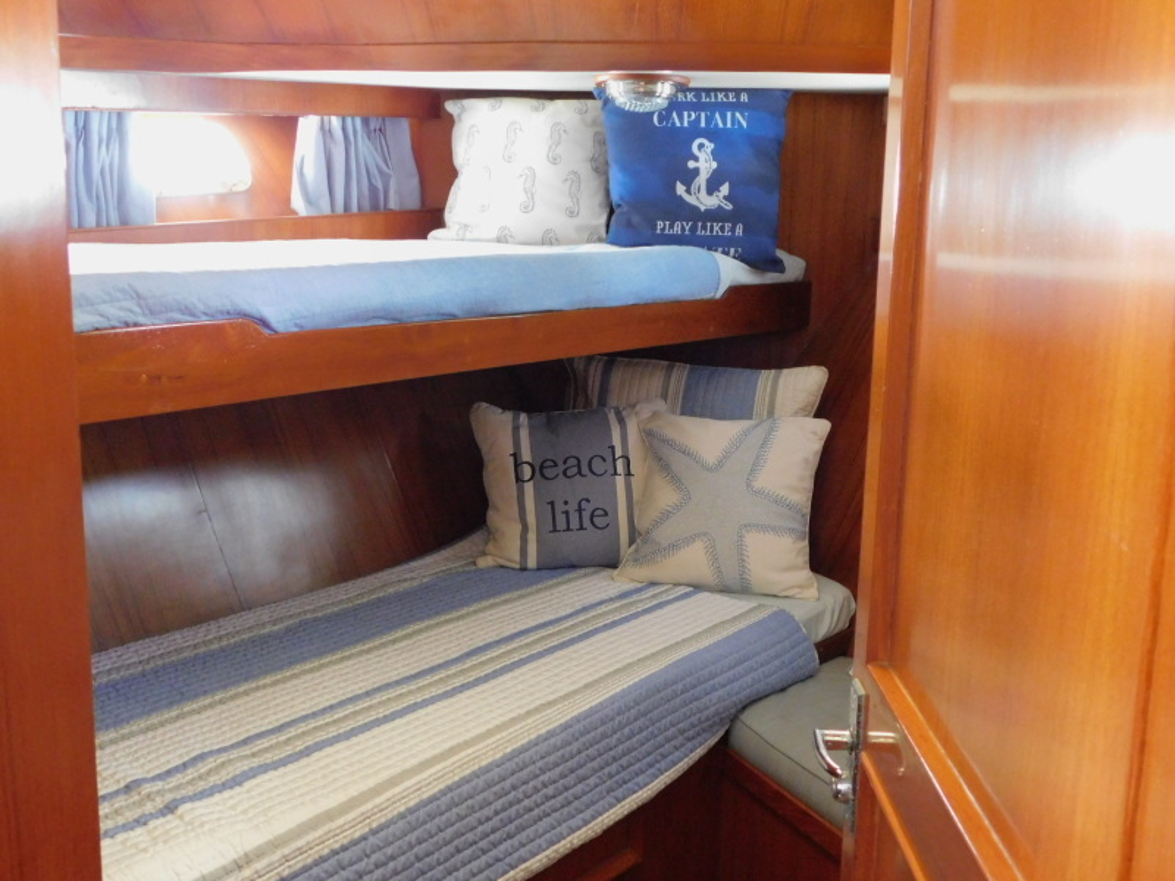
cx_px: 588
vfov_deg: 39.7
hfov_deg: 51.4
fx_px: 1222
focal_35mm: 36
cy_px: 440
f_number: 3.5
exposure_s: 1/5
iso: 800
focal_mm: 6.3
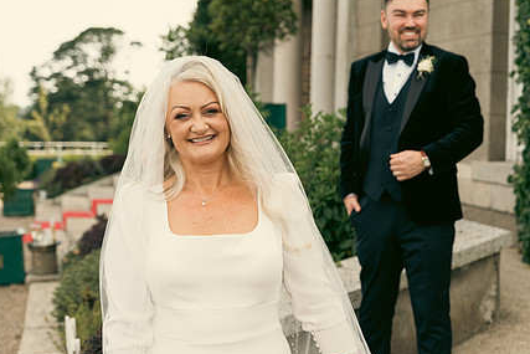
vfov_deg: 18.9
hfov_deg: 28.0
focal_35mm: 72
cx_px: 334
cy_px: 153
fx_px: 1060
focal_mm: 53
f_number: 3.5
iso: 125
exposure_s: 1/400
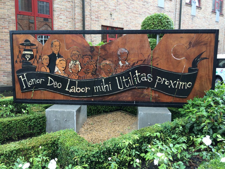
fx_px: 188
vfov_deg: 48.2
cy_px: 84
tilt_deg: -9.8
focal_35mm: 29
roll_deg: +0.0
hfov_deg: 61.7
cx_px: 112
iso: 50
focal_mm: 4.15
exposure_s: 1/100
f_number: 2.2
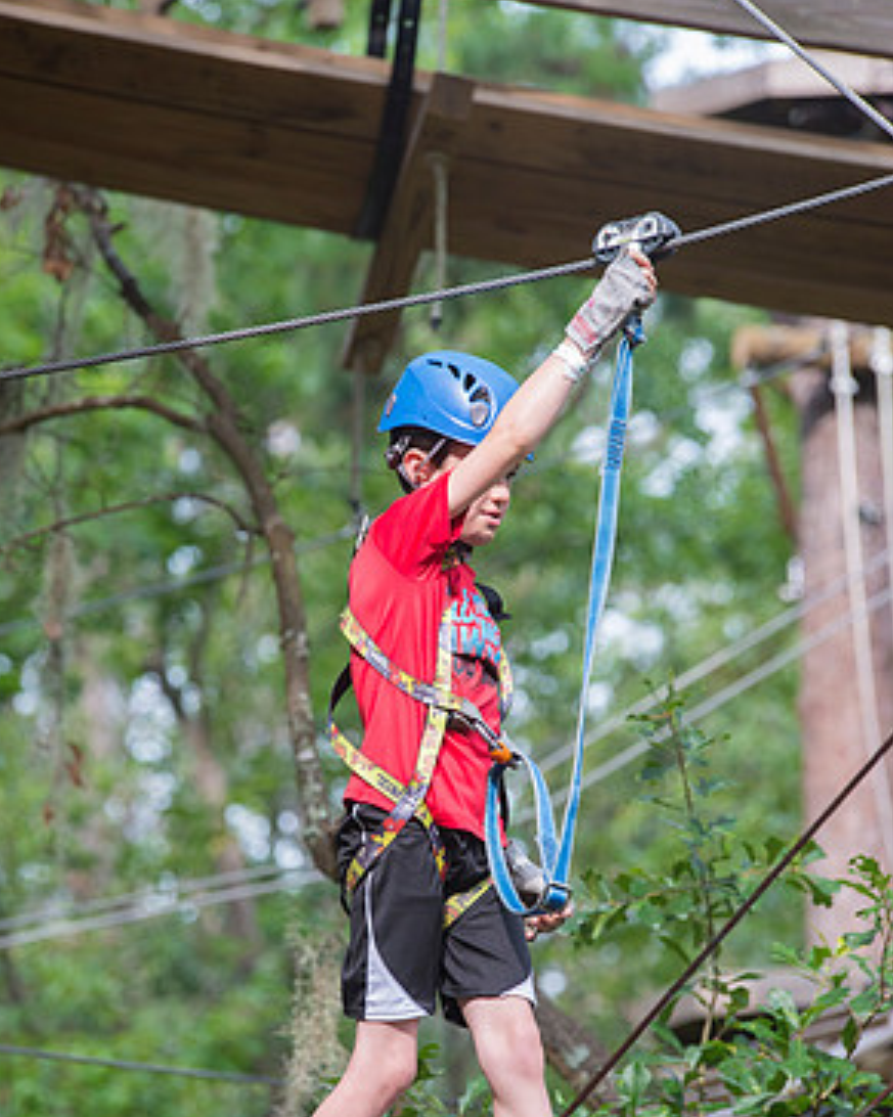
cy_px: 675
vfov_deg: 8.3
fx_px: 7668
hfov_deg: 6.7
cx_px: 436
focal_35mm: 232
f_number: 5
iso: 1250
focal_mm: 200
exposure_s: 1/1000
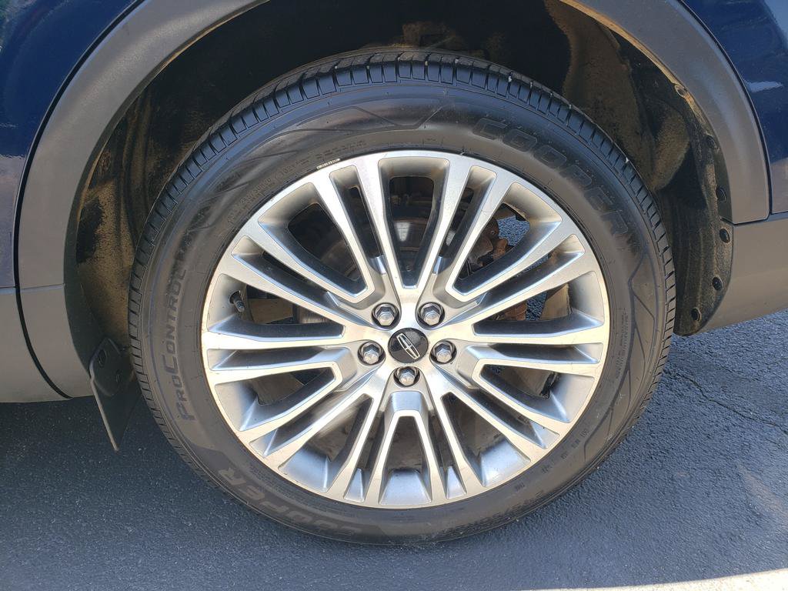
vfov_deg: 53.1
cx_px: 394
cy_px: 296
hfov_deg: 67.3
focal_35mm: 26
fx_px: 592
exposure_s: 1/136
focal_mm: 4.3
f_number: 2.4
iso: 50
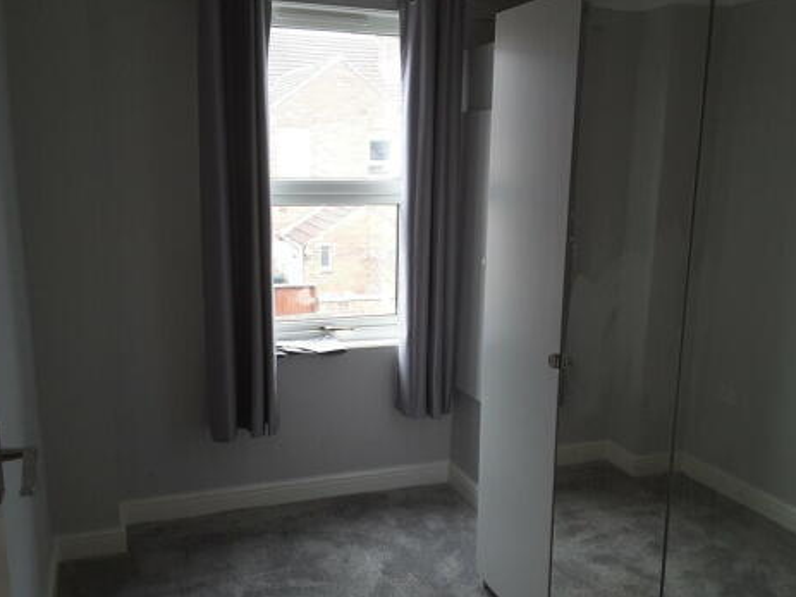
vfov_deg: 36.8
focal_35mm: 39
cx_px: 398
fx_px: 897
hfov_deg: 47.9
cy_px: 329
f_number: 1.9
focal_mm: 2.9
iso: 100
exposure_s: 1/33
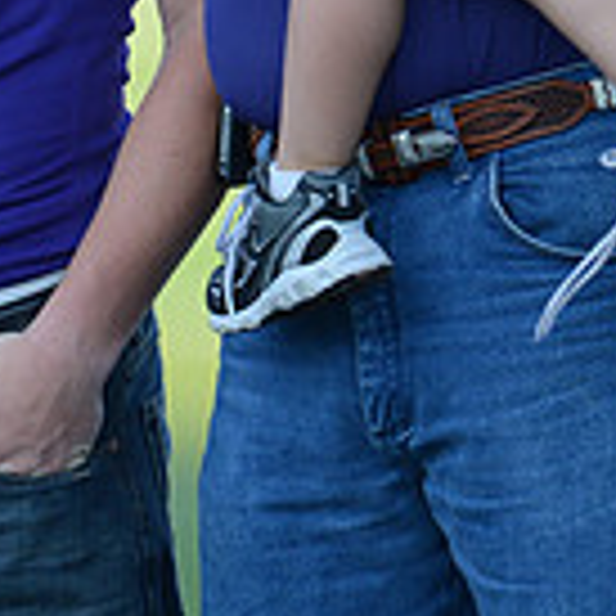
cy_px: -225
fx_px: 39863
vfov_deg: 0.9
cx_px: -99
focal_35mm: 1980
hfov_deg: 0.9
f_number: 4
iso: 800
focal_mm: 550
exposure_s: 1/1600
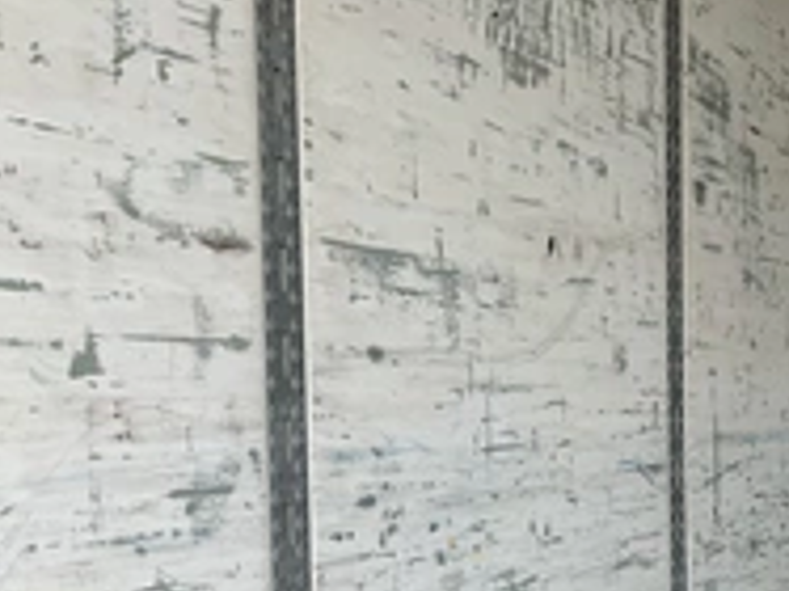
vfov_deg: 23.2
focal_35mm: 62
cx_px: 565
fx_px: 1412
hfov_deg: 30.8
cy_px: 485
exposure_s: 1/122
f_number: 1.8
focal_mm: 3
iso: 50
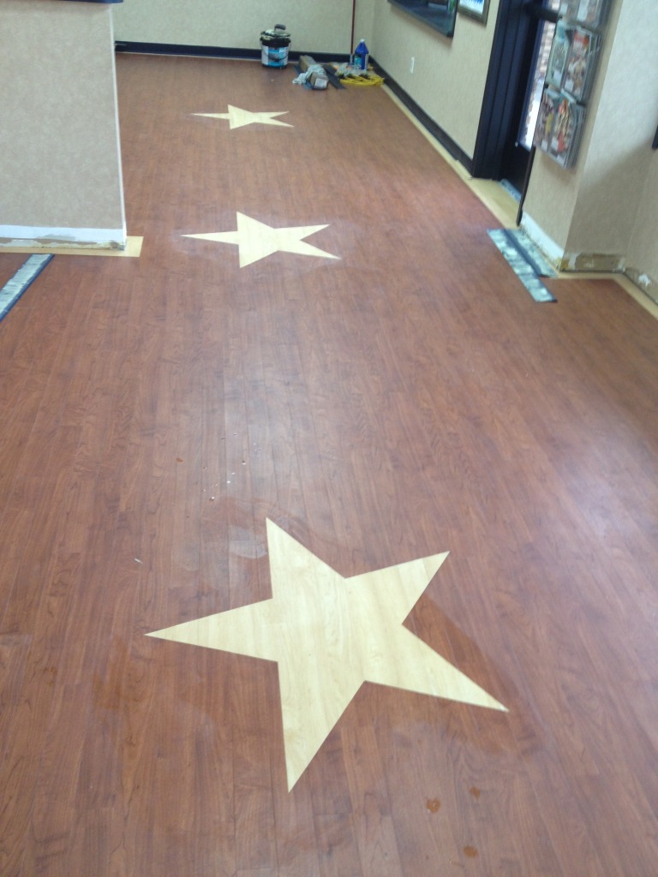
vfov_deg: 52.6
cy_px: 438
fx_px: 887
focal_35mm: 35
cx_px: 329
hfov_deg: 40.7
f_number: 2.4
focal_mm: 4.3
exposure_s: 1/20
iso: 64
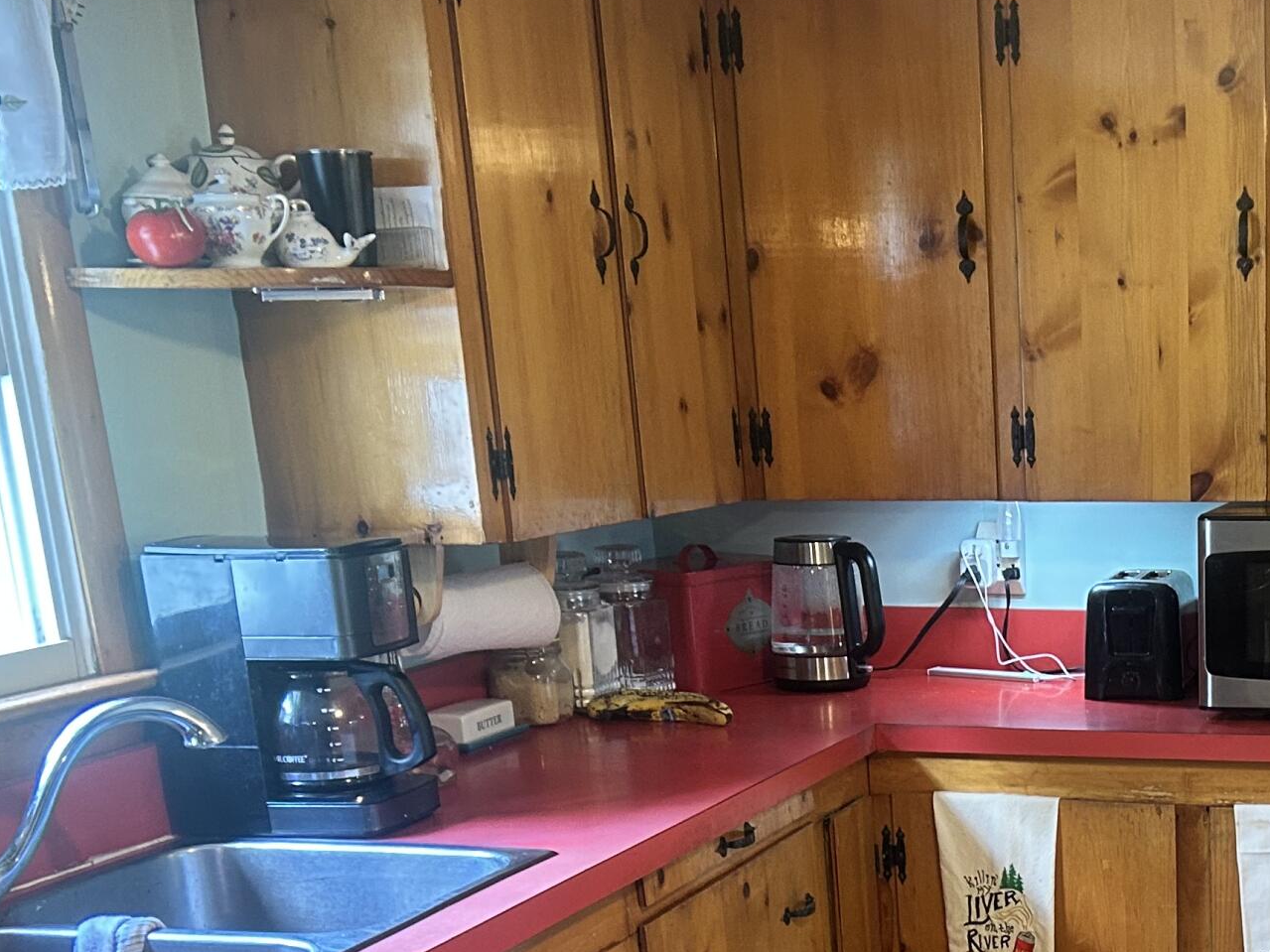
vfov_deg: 22.5
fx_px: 2238
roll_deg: +0.7
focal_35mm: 61
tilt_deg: -18.6
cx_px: 1216
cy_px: 1070
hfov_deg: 29.9
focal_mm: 5.7
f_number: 1.5
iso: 250
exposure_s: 1/60
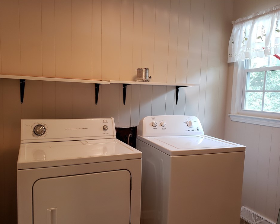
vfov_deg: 51.5
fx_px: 232
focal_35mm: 28
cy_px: 114
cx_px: 129
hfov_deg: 62.1
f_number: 2.4
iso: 400
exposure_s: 1/60
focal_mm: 4.3
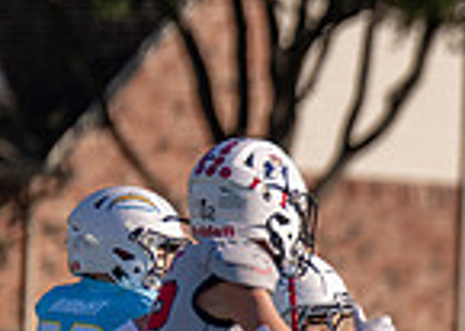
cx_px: 1202
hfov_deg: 1.6
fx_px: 16398
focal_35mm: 1244
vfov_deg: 1.2
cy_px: 625
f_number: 2.8
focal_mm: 200
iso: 100
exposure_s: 1/2000
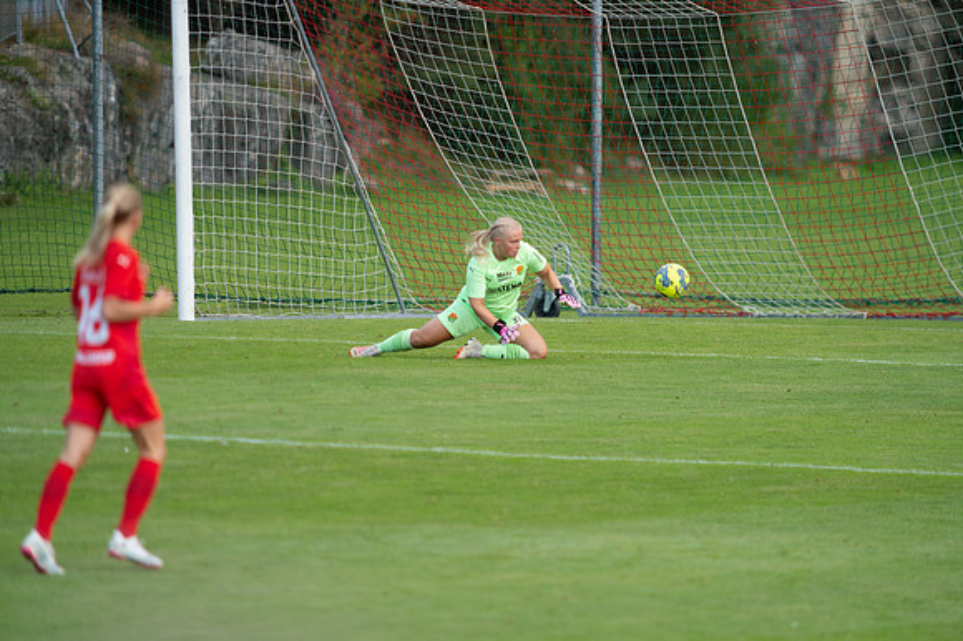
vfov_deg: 3.3
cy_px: 320
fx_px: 11228
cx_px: 482
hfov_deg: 4.9
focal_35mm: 420
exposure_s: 1/1250
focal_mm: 420
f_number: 4
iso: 400
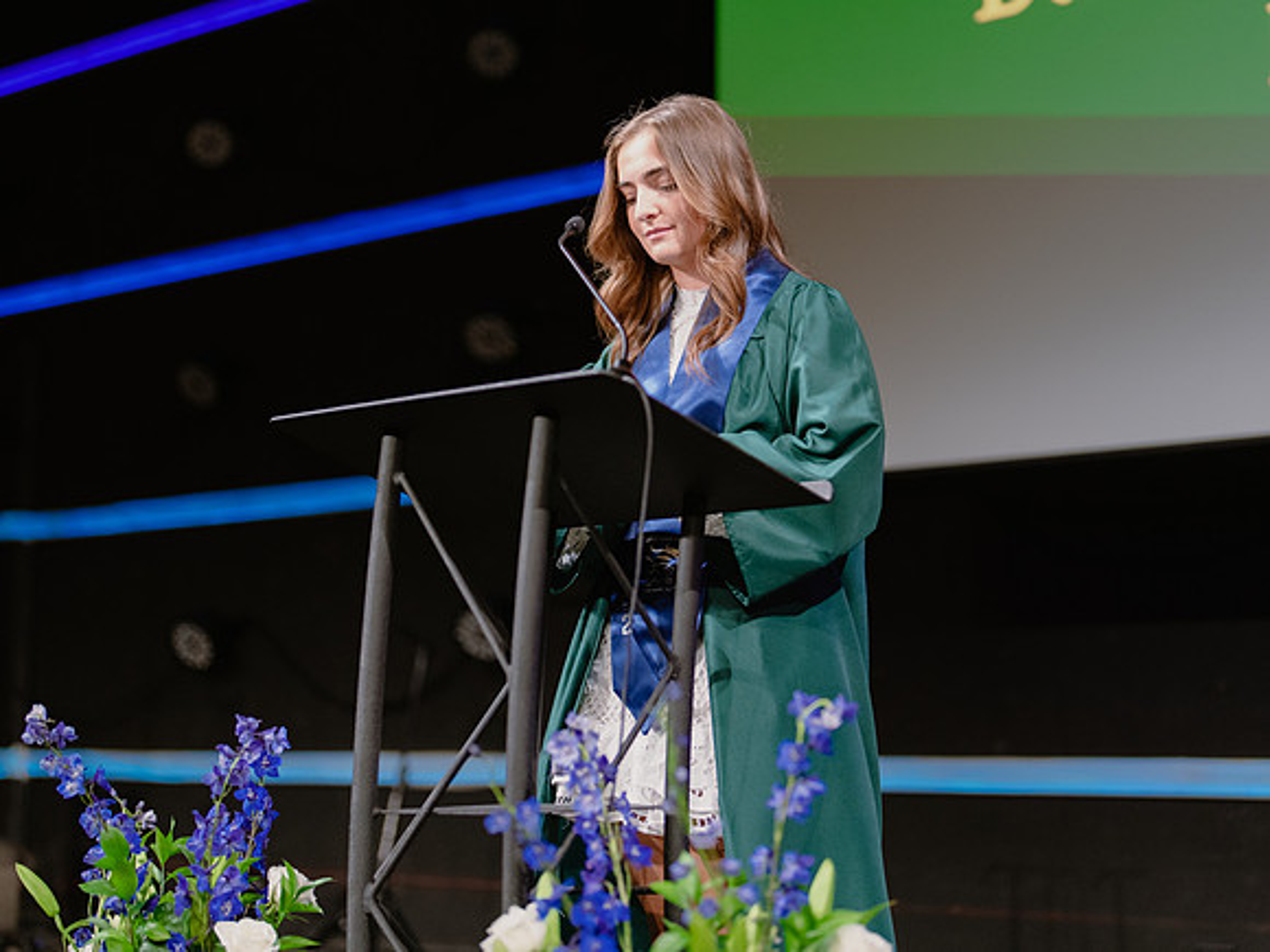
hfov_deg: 27.3
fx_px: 2616
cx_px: 717
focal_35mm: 71
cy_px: 327
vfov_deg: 20.6
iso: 1250
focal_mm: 50
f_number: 1.2
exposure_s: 1/320
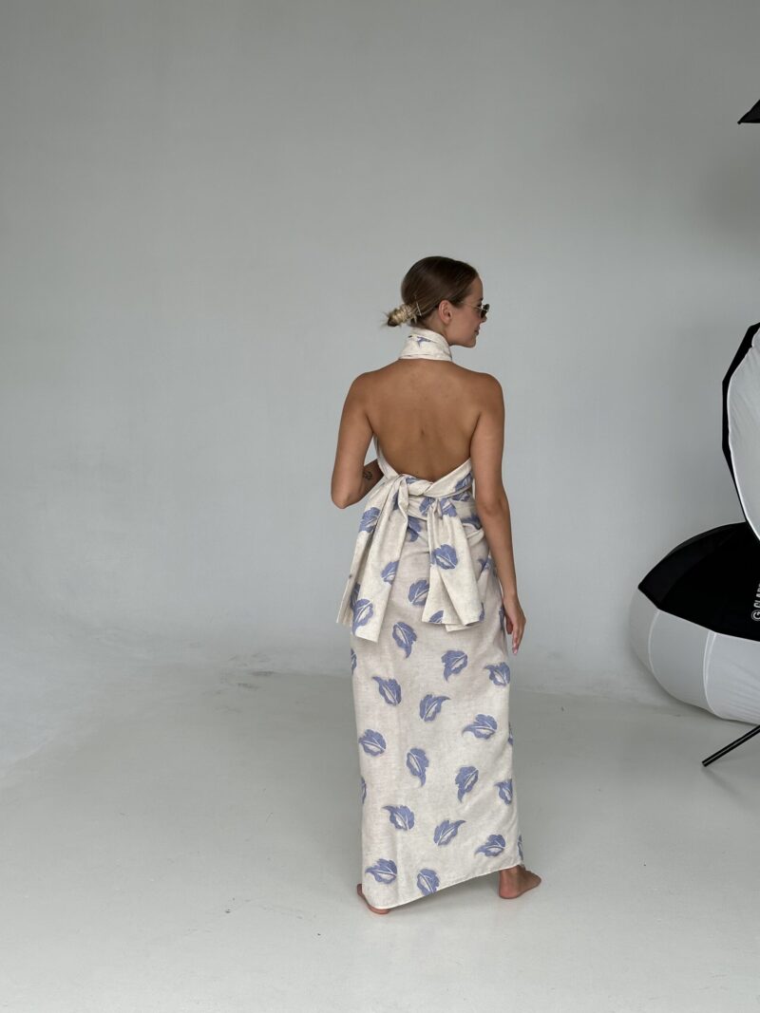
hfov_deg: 30.3
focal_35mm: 48
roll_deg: -3.3
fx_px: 1405
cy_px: 506
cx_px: 380
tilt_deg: -6.9
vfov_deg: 39.7
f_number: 1.78
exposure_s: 1/484
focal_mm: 6.86
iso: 64
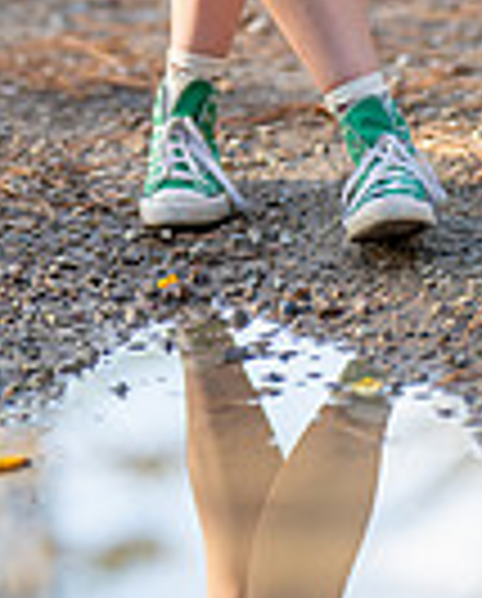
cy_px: -391
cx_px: 234
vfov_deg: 7.0
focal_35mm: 269
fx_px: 4780
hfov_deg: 5.8
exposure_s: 1/800
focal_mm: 85
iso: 160
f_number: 1.2
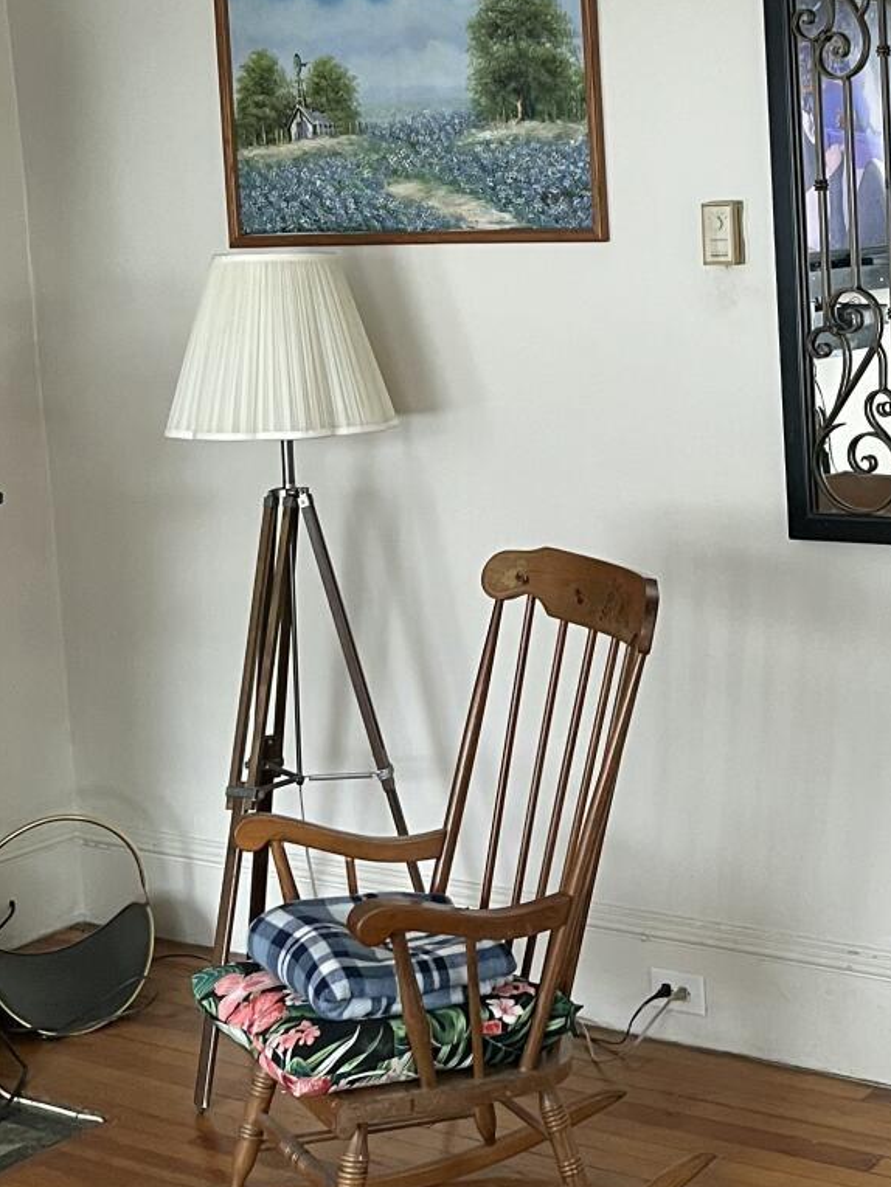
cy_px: 396
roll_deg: +3.8
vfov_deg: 28.4
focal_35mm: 68
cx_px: 787
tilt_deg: -5.1
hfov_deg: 21.2
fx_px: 2333
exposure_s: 1/60
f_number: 1.6
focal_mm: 5.1
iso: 125
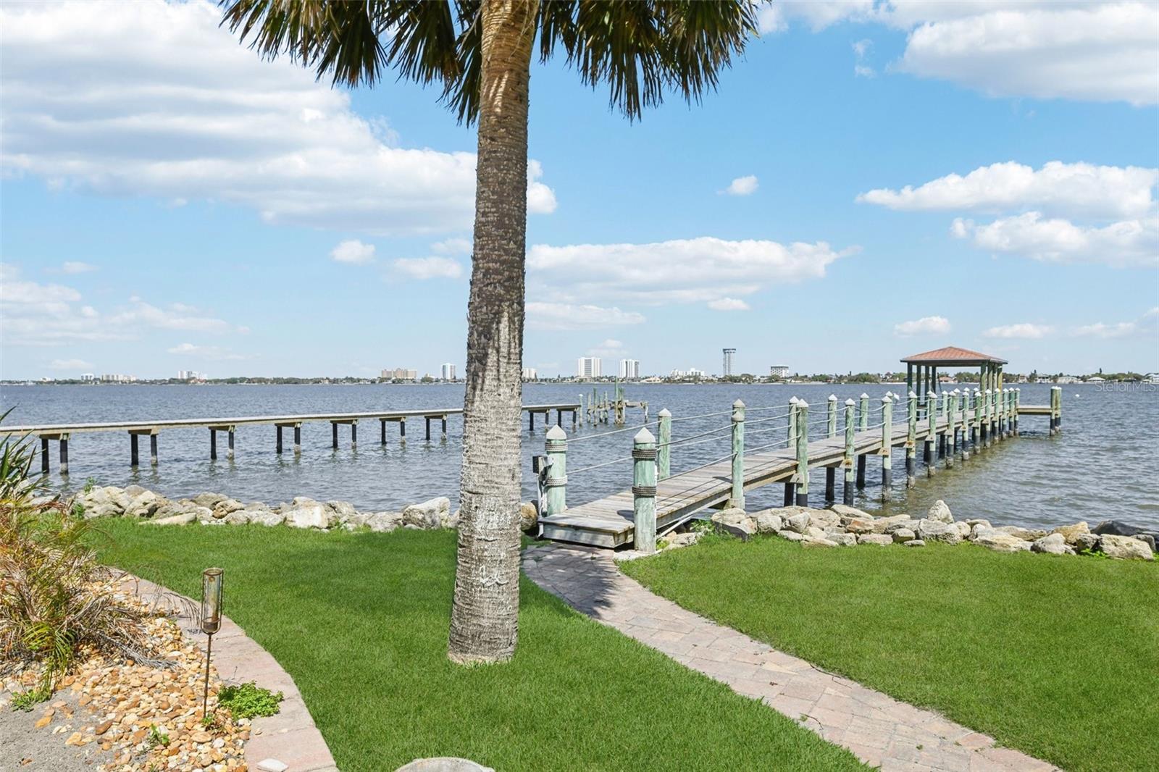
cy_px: 386
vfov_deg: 53.1
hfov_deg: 73.8
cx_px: 580
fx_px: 772
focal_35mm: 24
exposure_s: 1/1000
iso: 400
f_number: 8
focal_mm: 24
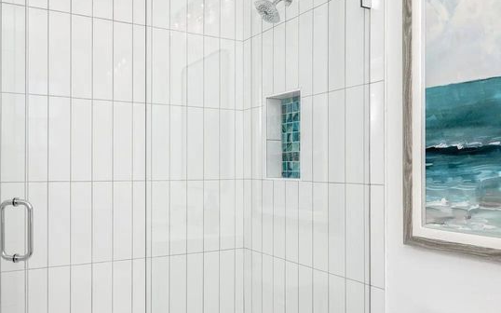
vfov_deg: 40.5
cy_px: 177
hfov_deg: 60.8
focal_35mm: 31
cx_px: 203
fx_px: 423
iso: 100
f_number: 9
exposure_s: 1/60
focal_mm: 16
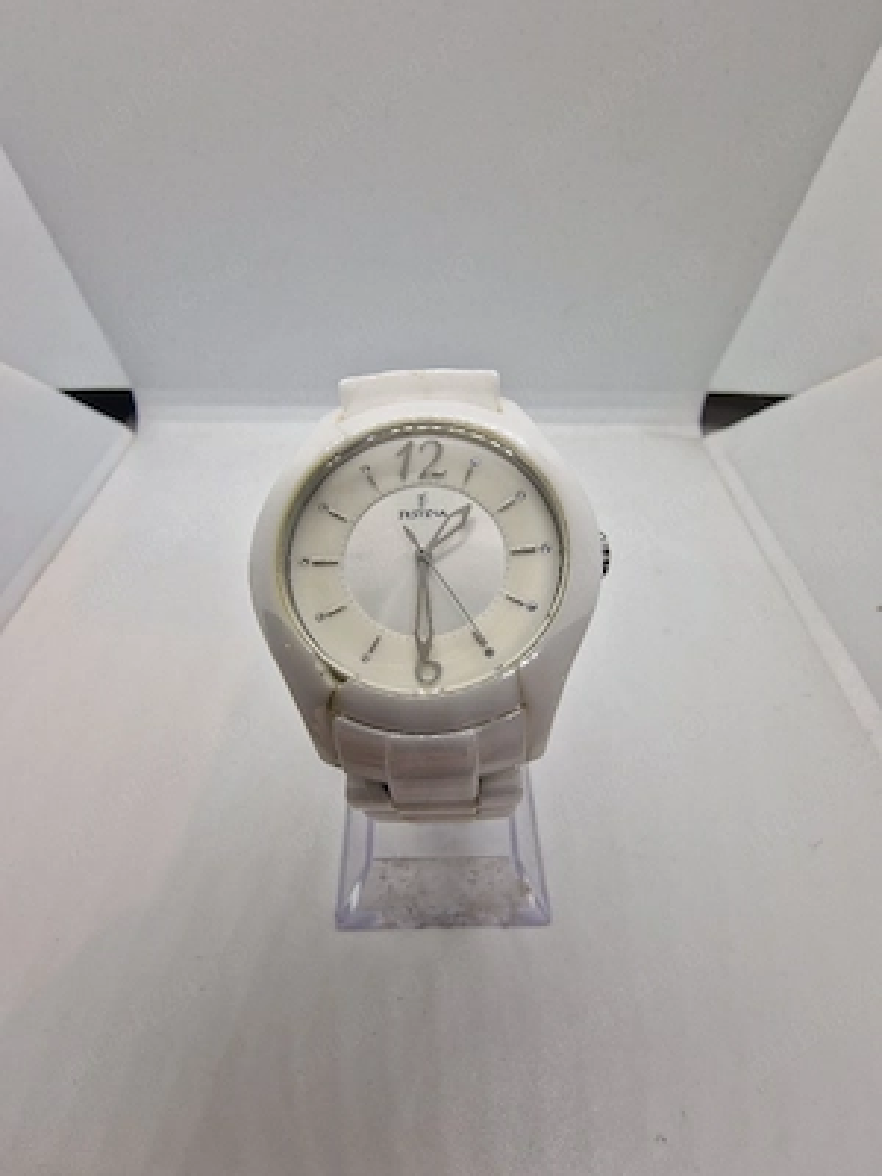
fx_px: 442
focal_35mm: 13
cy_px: 588
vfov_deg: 106.2
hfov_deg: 89.9
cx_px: 441
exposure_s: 1/175
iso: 50
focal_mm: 2.2
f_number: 2.2
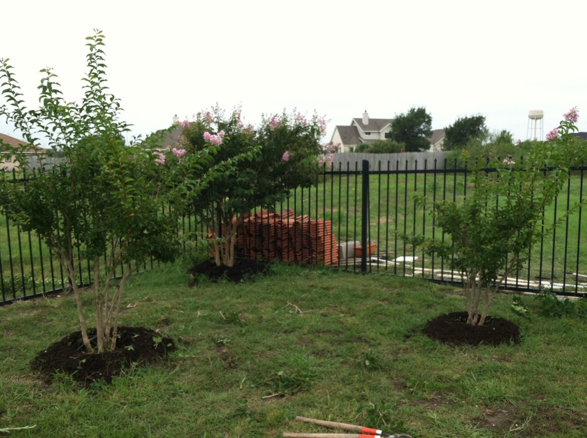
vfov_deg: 40.6
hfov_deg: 52.7
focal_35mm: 35
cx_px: 294
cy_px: 219
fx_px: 592
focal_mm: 3.85
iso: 80
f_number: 2.8
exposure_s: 1/750
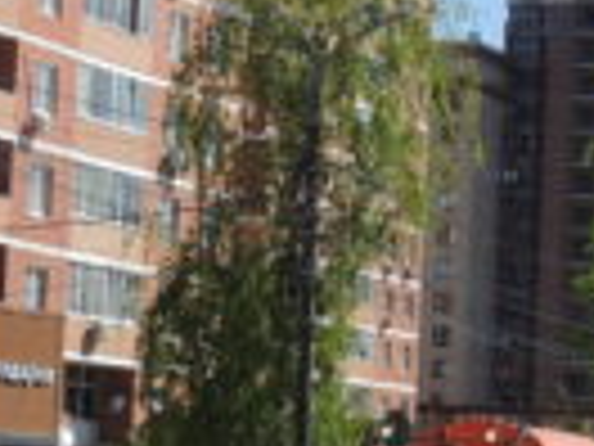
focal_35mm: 188
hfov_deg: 10.4
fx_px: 3226
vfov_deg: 7.9
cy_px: 322
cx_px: 621
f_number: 3.2
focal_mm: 5.8
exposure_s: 1/1250
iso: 100
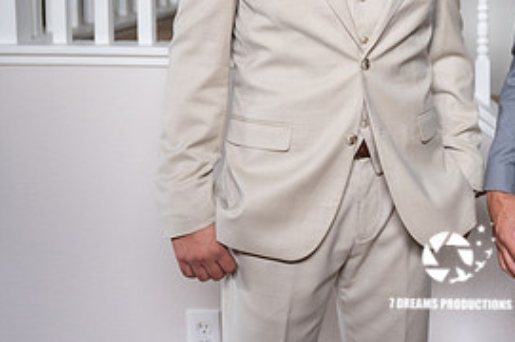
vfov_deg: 17.7
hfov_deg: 26.2
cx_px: 450
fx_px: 1072
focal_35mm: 75
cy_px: 2
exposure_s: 1/100
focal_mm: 35
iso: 800
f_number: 3.2
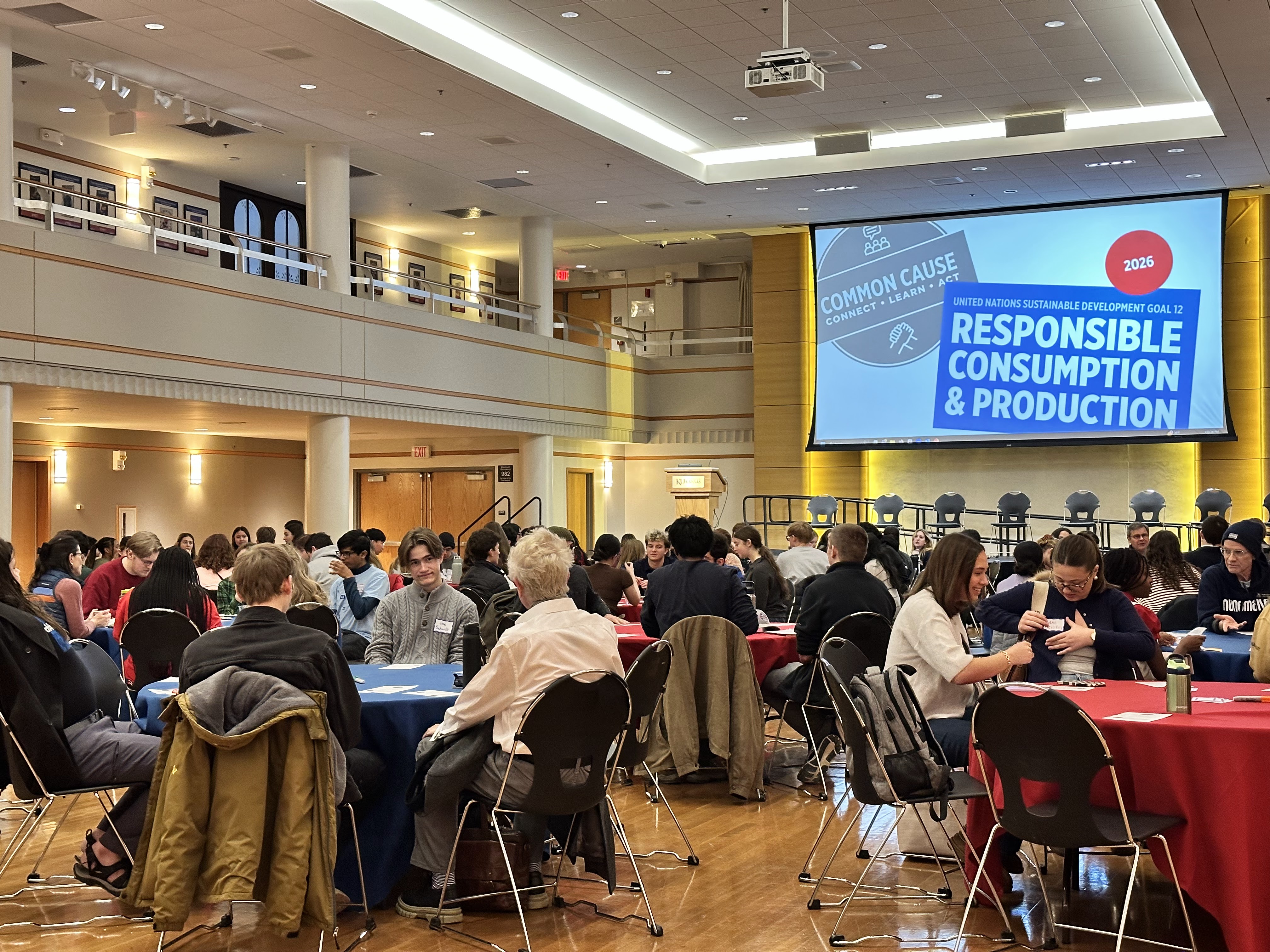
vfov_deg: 30.3
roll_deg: +0.3
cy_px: 476
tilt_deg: +1.5
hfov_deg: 39.7
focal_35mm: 48
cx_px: 635
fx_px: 1761
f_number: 1.78
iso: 250
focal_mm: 6.86
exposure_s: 1/60
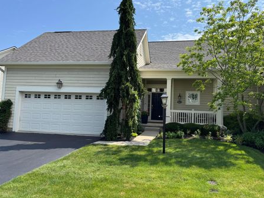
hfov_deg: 65.1
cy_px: 97
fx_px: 206
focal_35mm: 27
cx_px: 147
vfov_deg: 51.3
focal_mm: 6.76
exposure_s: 1/2604
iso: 80
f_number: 1.78
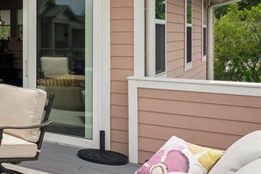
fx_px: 409
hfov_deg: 25.8
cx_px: -134
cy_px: 54
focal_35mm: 56
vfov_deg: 23.9
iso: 500
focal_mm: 15.1
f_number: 10
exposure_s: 1/1000
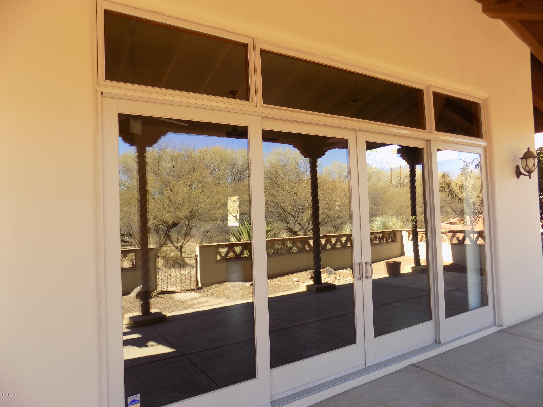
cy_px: 204
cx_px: 272
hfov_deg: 73.9
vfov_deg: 58.9
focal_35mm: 23
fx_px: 361
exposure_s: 1/100
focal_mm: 4
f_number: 3.1
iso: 80
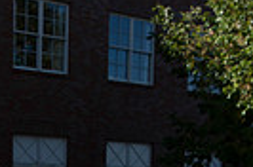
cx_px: -17
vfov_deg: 11.4
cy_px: 358
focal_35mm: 105
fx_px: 736
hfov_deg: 18.8
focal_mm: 24
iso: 250
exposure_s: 1/1600
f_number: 4.5
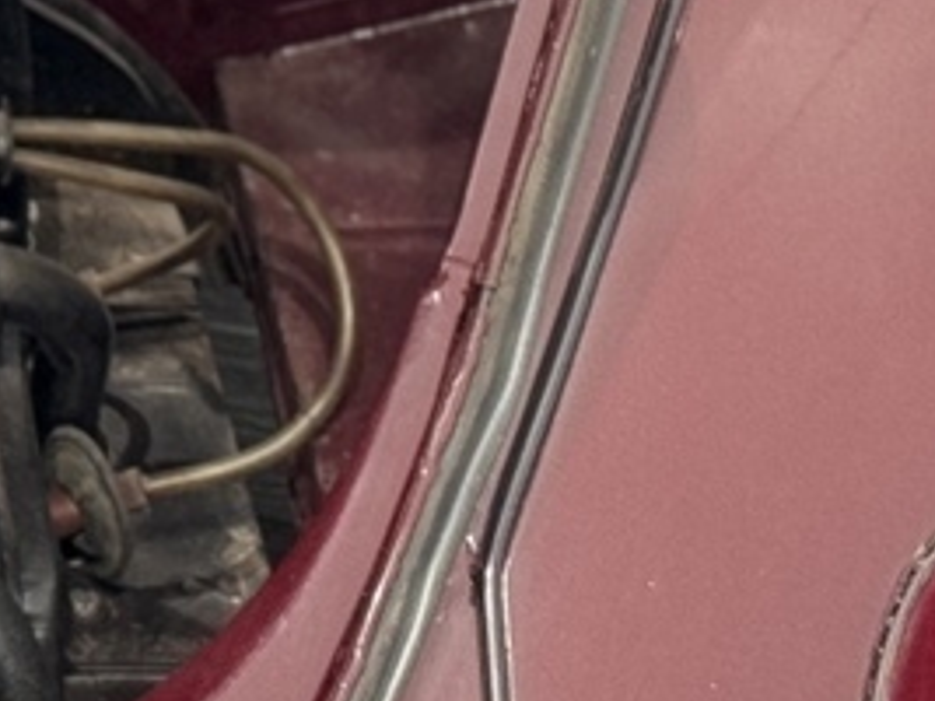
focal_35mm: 259
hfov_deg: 7.4
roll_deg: +1.0
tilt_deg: -29.4
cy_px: -400
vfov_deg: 5.7
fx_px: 6993
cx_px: -939
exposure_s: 1/50
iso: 250
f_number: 1.78
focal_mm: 6.76
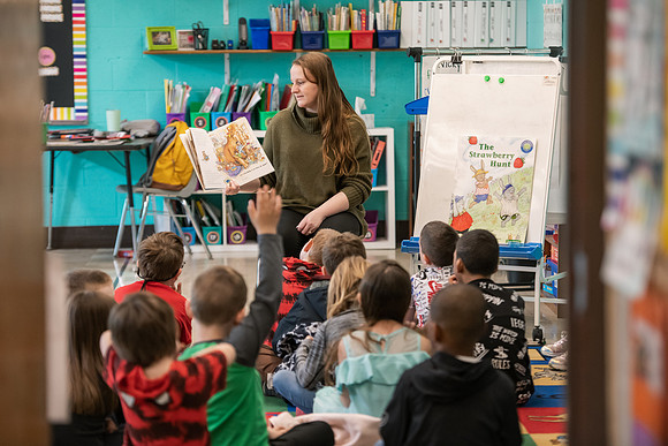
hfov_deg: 17.6
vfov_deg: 11.8
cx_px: 334
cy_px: 223
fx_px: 2153
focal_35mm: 116
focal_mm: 116
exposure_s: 1/200
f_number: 3.2
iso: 2000
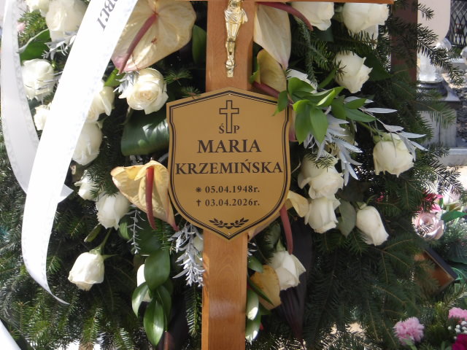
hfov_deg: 18.2
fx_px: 1457
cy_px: 175
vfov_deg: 13.7
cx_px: 234
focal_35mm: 108
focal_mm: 19.6
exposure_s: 1/208
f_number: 6.6
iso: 100
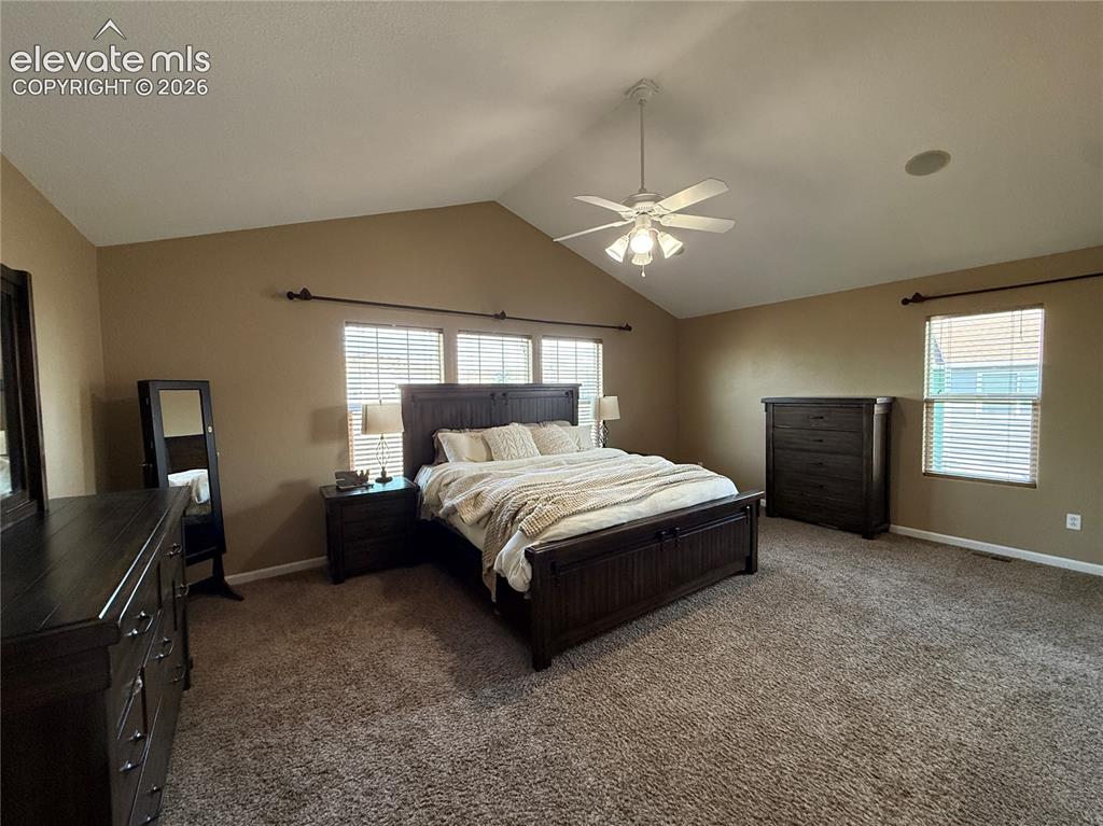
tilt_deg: -1.9
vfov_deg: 85.6
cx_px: 552
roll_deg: +1.0
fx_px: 446
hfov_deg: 102.1
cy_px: 413
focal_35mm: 14
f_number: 2.2
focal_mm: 2.22
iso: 320
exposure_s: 1/99
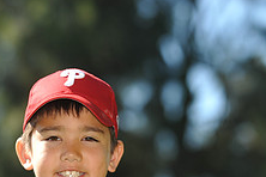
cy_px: 227
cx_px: 101
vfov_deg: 4.4
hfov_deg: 6.6
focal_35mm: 313
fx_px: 2313
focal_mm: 120
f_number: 4
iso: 200
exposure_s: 1/800
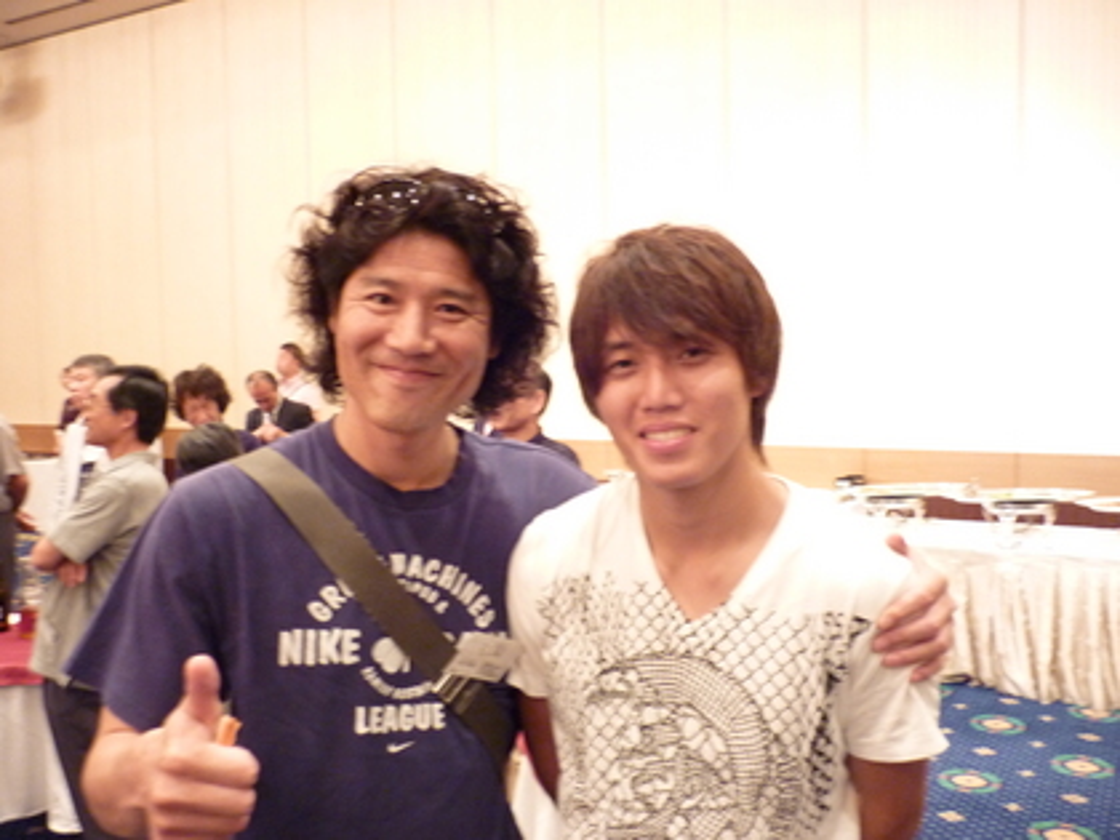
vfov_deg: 42.9
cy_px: 420
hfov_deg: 55.4
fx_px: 1068
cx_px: 560
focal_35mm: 33
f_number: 2.8
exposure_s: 1/8
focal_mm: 5.5
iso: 400
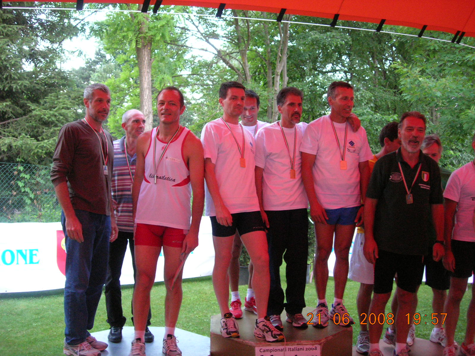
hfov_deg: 49.0
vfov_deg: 37.7
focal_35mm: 38
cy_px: 178
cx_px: 238
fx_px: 521
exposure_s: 1/62.3
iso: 400
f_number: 2.8
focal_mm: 7.8
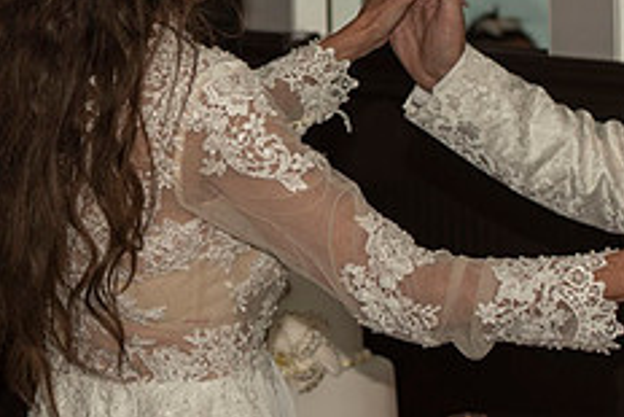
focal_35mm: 236
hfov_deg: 8.7
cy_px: -118
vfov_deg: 5.8
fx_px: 4093
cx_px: 70
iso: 100
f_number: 4.5
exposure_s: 1/200
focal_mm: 70
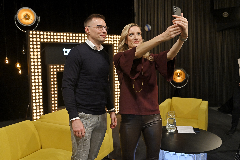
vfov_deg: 38.8
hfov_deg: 55.8
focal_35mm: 34
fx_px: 227
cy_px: 80
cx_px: 120
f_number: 5.6
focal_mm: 34
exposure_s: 1/250
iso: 4000
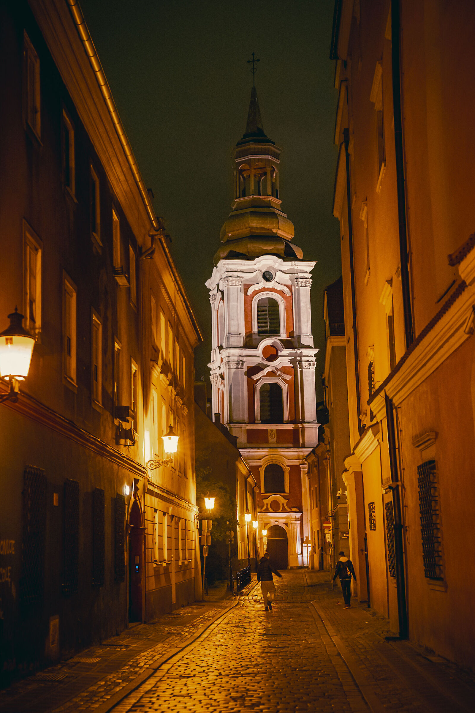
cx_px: 238
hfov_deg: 25.5
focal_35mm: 53
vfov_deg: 37.5
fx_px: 1049
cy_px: 356
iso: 5000
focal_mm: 53
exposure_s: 1/40
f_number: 3.2
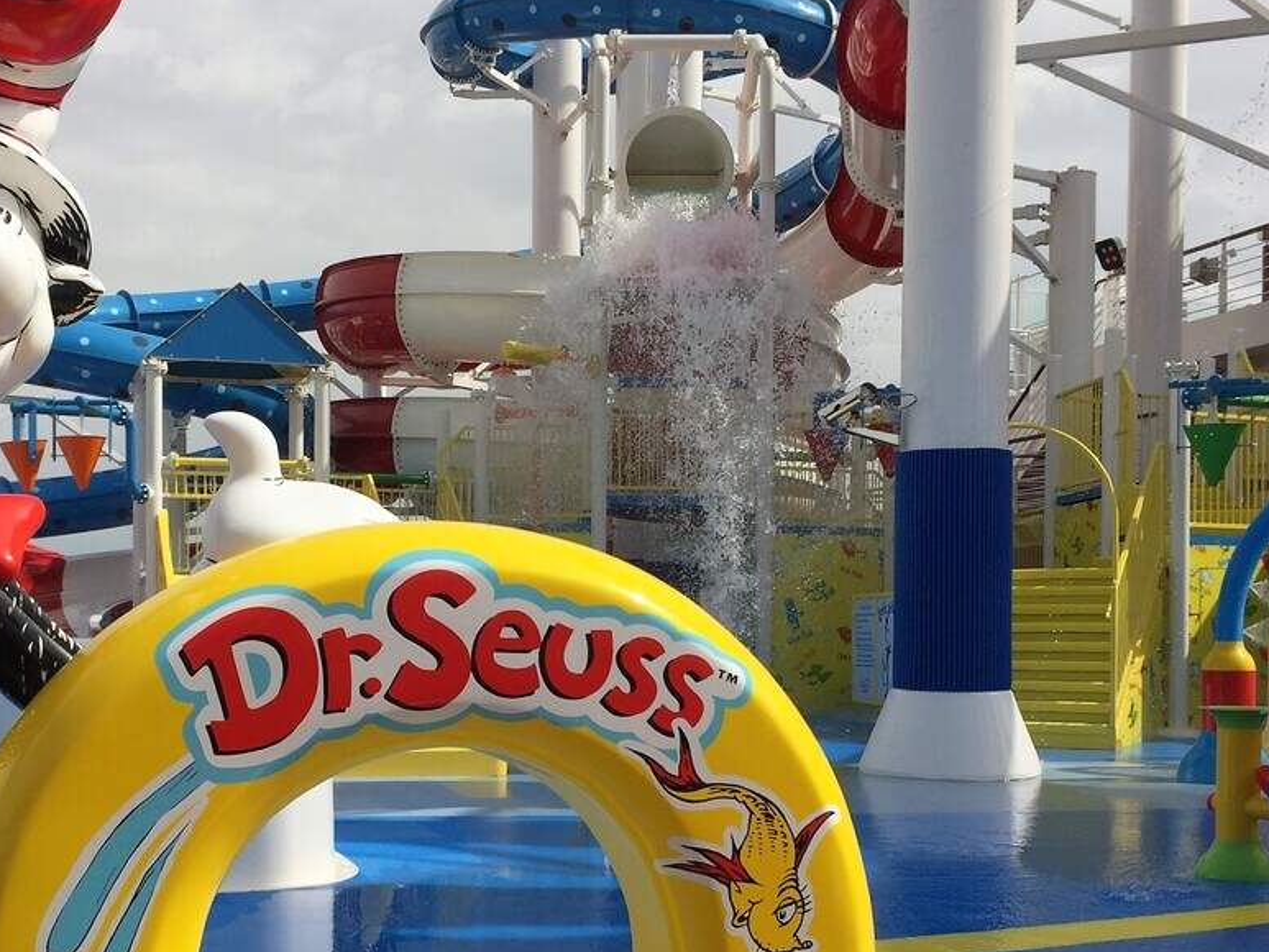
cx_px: 497
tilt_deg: -1.9
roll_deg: -0.9
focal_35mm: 45
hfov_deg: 41.8
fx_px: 1650
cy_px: 671
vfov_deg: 31.8
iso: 32
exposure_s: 1/3597
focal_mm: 4.15
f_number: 2.2
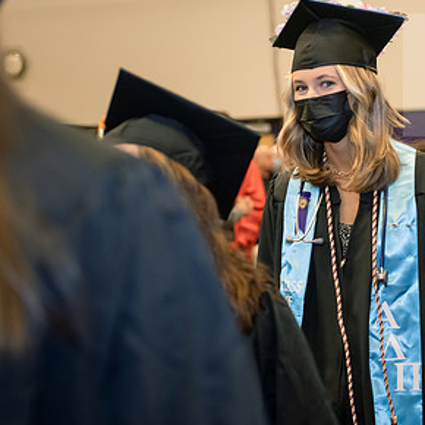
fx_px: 1653
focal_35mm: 119
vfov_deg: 14.6
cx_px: 359
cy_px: 191
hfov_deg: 14.5
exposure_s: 1/200
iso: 1600
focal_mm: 70
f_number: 3.5
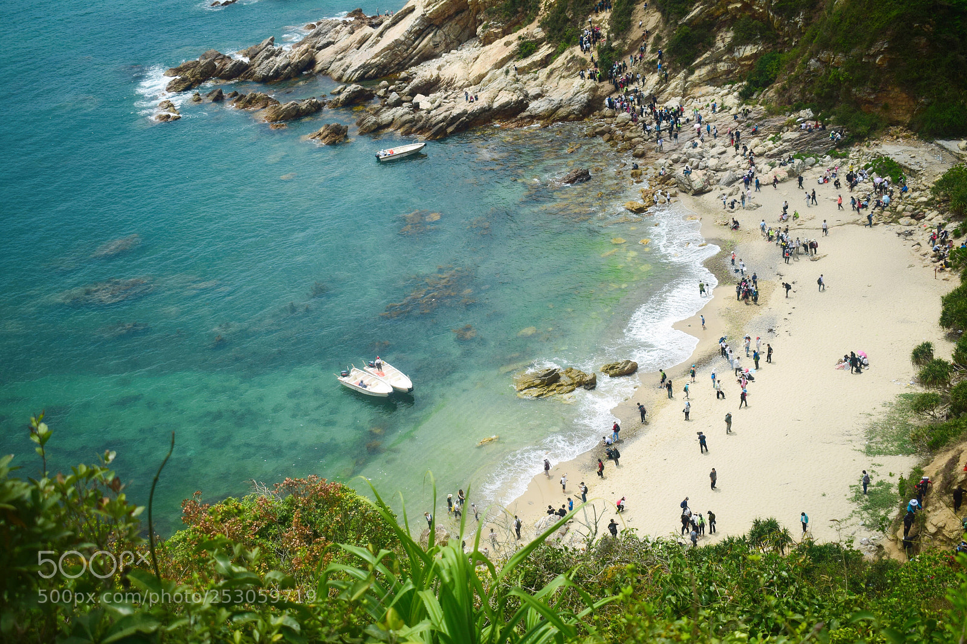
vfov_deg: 30.8
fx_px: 1168
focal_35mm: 44
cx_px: 484
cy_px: 322
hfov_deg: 45.0
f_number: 4.2
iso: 100
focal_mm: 29
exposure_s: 1/1600
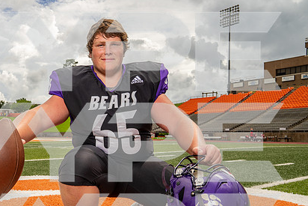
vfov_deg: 34.6
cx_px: 93
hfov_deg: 49.4
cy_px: 143
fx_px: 325
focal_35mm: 38
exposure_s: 1/160
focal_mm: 27
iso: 100
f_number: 8
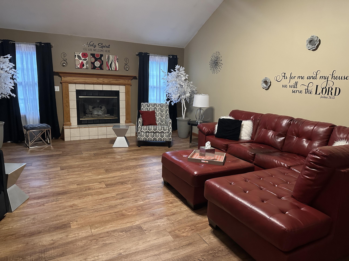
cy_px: 130
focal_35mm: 24
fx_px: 242
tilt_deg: -10.6
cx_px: 174
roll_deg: -1.8
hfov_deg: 71.6
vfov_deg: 56.8
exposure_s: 1/60
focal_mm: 6.86
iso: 800
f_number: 1.78
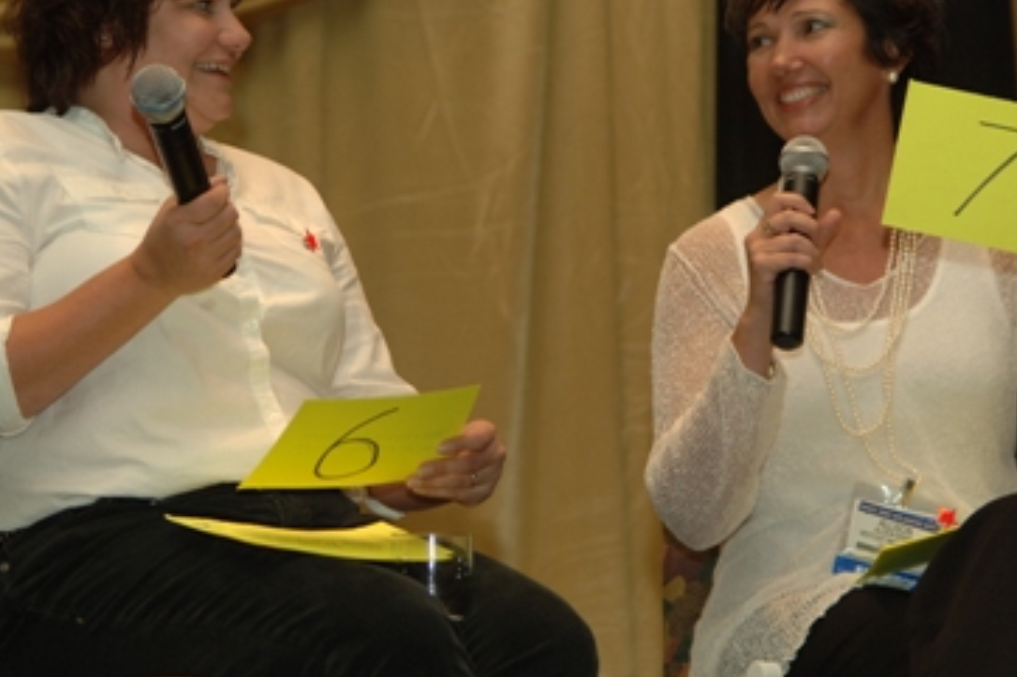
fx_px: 4450
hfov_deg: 13.0
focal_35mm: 158
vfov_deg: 8.7
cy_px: 261
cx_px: 511
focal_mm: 85
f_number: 4
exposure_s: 1/60
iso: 400
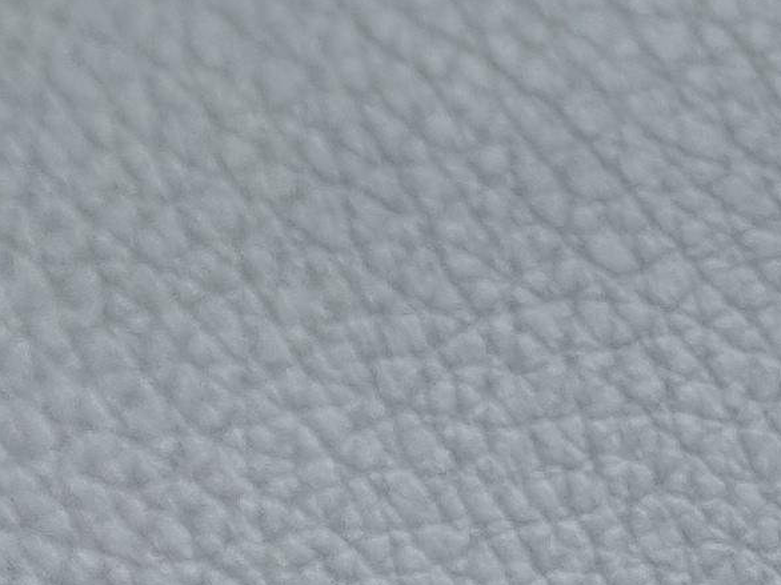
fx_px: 4037
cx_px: 1950
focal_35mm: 179
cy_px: 1816
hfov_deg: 9.6
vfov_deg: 7.3
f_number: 1.8
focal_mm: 5.4
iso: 250
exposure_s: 1/40
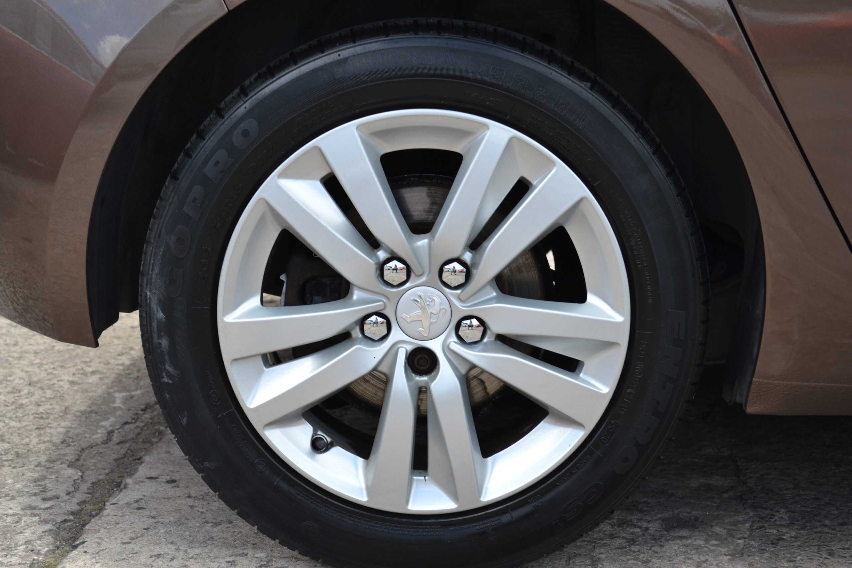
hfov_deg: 33.4
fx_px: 1420
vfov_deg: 22.6
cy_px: 284
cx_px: 426
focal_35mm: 60
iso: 100
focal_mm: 40
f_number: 5.6
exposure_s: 1/125
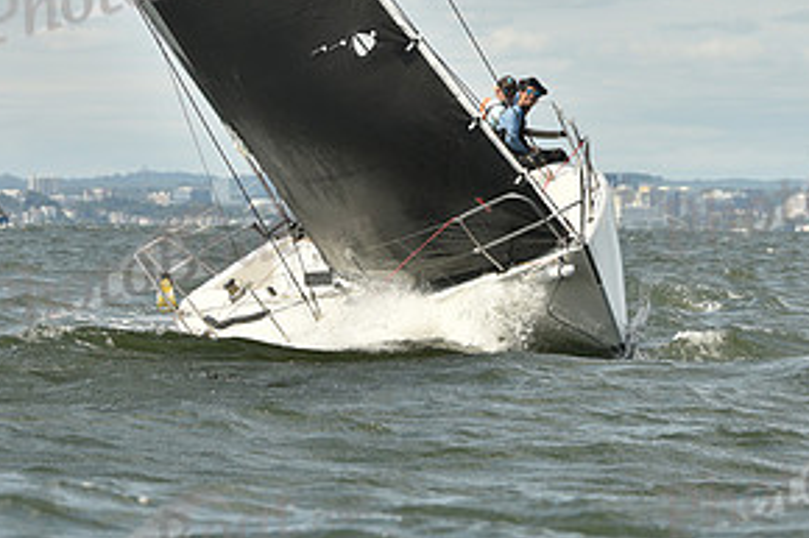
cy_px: 79
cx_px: 519
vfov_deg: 4.2
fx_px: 7411
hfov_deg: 6.2
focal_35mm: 330
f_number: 9
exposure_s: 1/800
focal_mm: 165
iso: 250
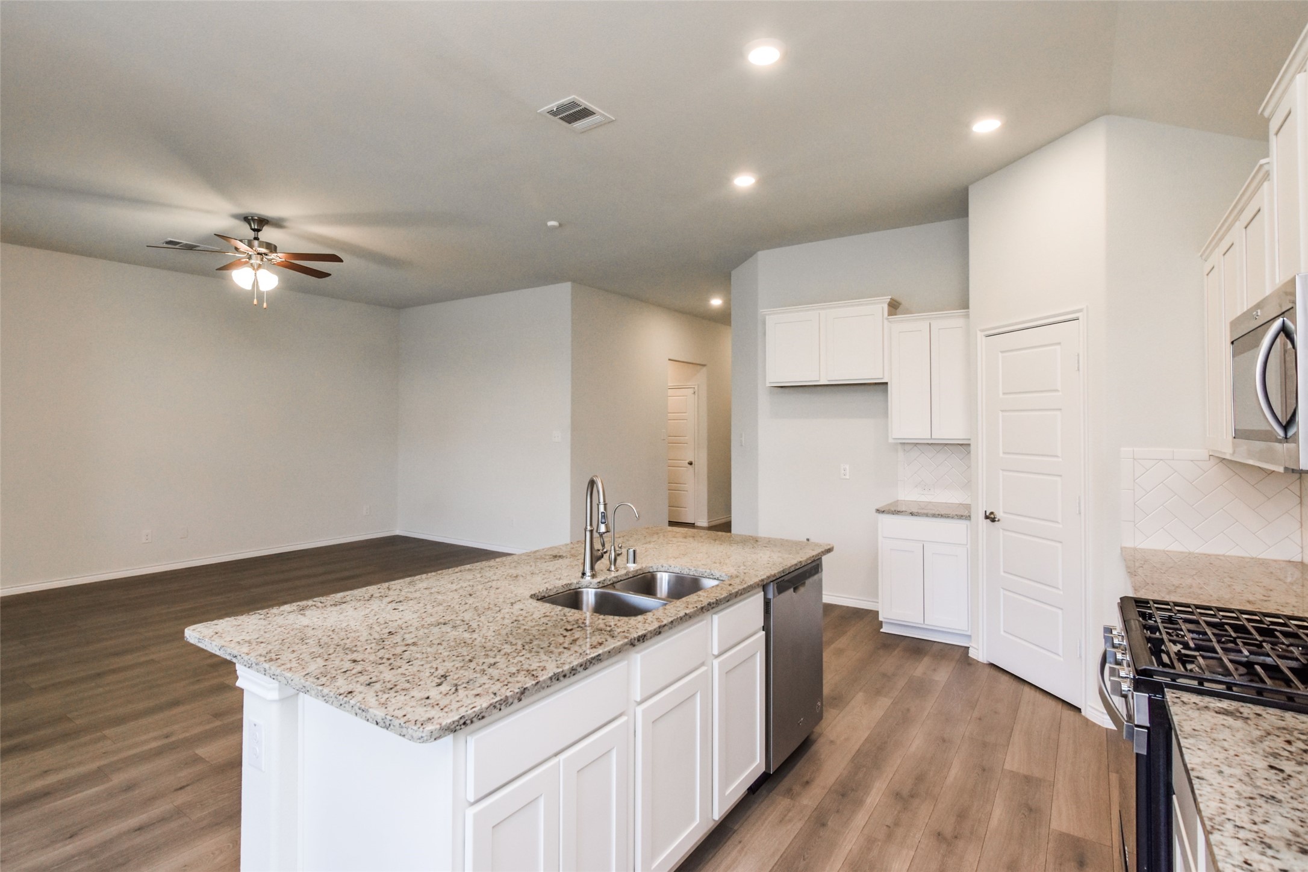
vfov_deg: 72.1
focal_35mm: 16
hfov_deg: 95.0
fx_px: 599
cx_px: 654
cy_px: 436
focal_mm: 11
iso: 640
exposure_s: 1/60
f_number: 6.3
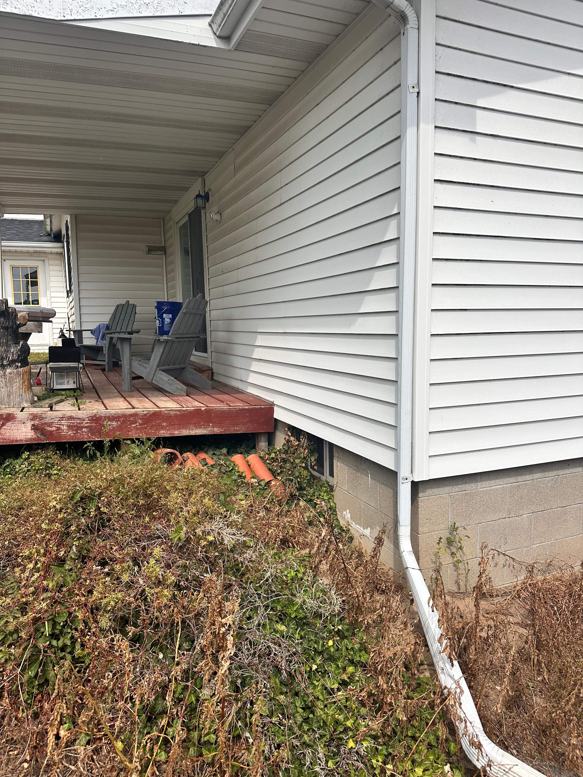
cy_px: 388
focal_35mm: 24
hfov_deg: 56.8
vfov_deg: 71.6
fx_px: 539
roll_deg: -0.3
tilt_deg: -5.0
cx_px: 292
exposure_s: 1/4545
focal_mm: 6.86
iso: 80
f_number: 1.78
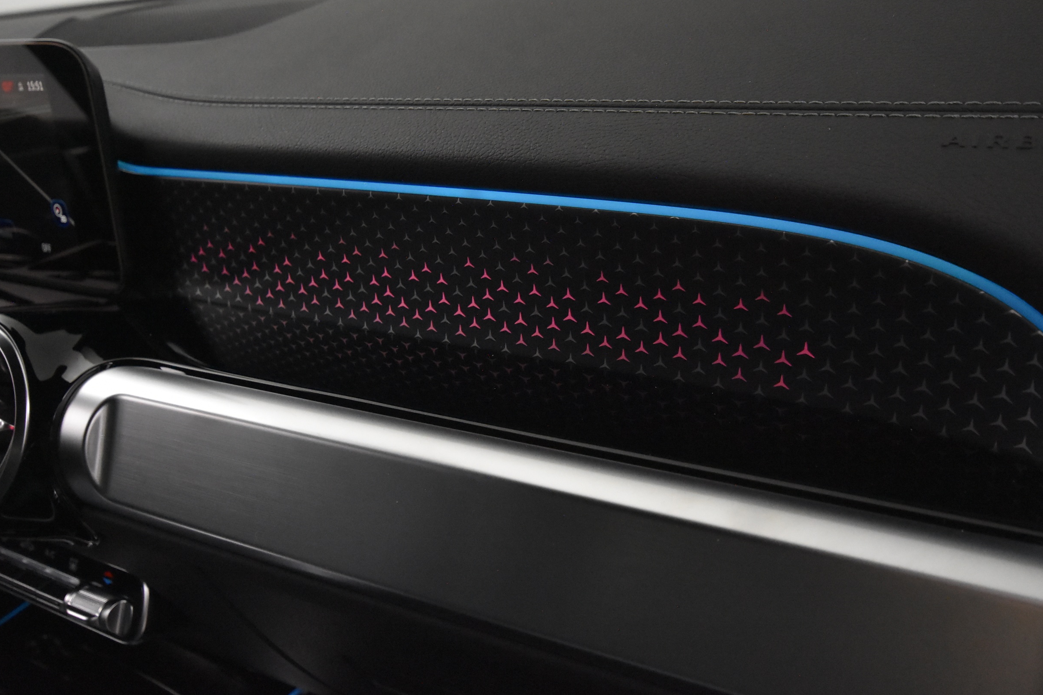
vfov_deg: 42.3
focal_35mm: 31
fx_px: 898
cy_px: 348
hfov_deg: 60.3
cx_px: 534
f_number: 5.6
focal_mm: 20
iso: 6400
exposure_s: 1/60
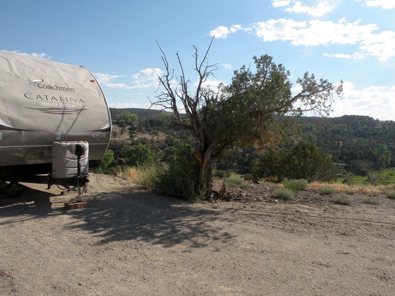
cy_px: 146
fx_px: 320
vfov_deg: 49.8
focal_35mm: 28
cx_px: 205
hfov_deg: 63.4
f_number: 6.3
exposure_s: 1/286
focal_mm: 4.7
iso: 64
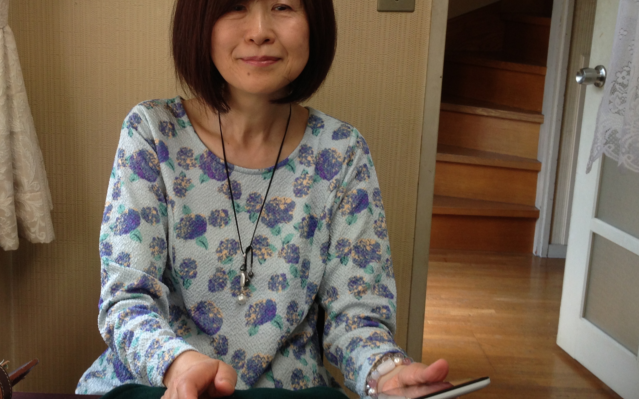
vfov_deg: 27.3
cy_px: 147
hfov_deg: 42.2
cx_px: 230
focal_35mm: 47
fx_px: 818
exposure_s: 1/40
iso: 64
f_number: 2.4
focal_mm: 4.13
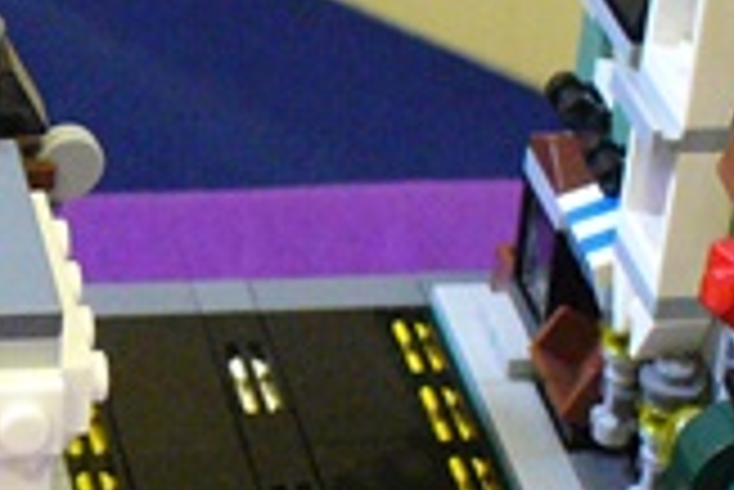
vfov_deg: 9.1
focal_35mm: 151
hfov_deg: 13.4
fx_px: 3081
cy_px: 414
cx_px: -9
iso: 400
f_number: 2.8
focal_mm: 6.1
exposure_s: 1/30
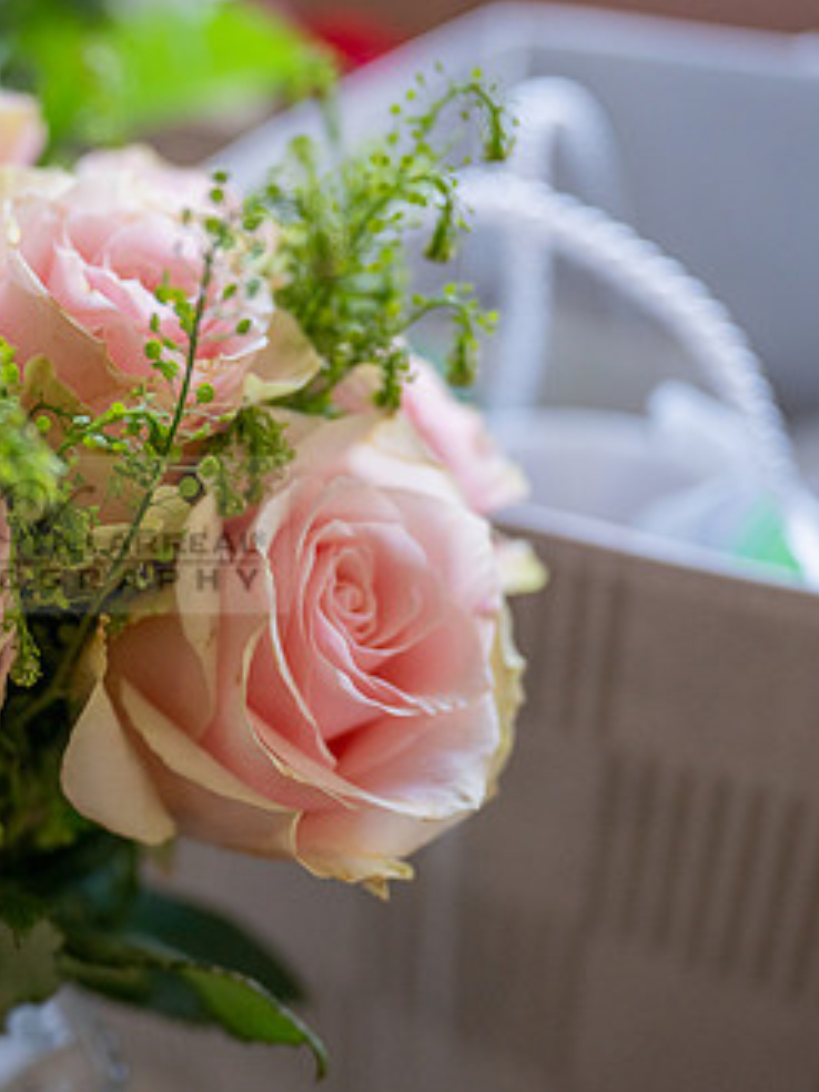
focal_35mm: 63
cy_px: 534
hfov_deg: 22.4
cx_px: 7
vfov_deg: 30.7
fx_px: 1987
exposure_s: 1/250
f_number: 2.8
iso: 640
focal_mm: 37
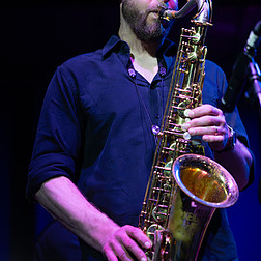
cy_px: 114
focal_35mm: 158
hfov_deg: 11.1
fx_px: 1348
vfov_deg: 11.1
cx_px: 143
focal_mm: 104
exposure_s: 1/250
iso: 6400
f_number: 2.8
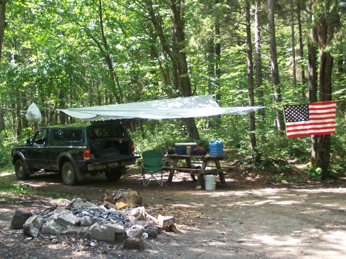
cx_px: 173
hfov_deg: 34.3
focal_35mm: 56
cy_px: 130
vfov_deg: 26.1
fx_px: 560
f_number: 3.1
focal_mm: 9.3
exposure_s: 1/100
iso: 200
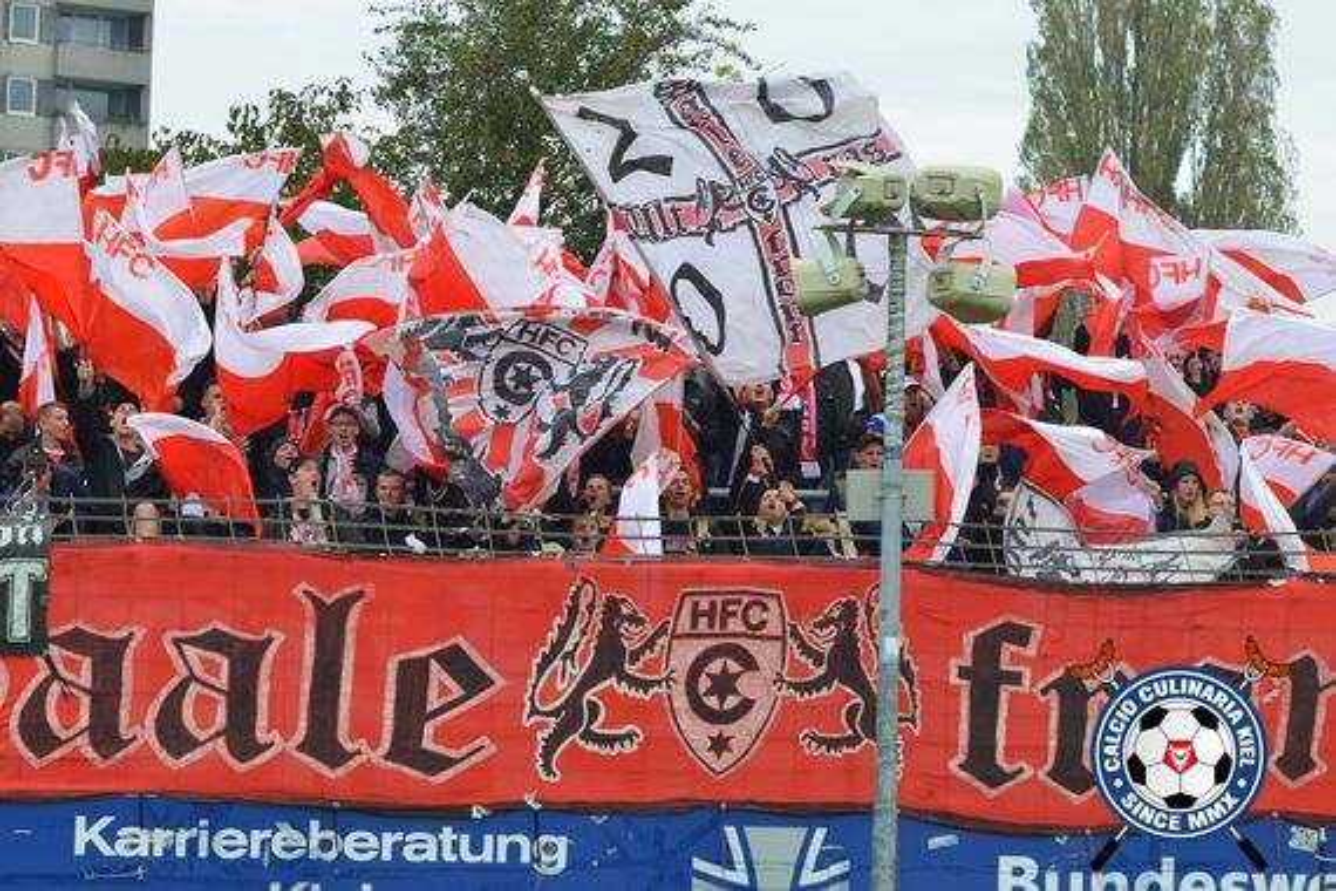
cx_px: 668
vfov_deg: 13.0
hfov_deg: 19.5
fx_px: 3896
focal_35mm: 105
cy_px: 446
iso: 450
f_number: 4
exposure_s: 1/1000
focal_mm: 70
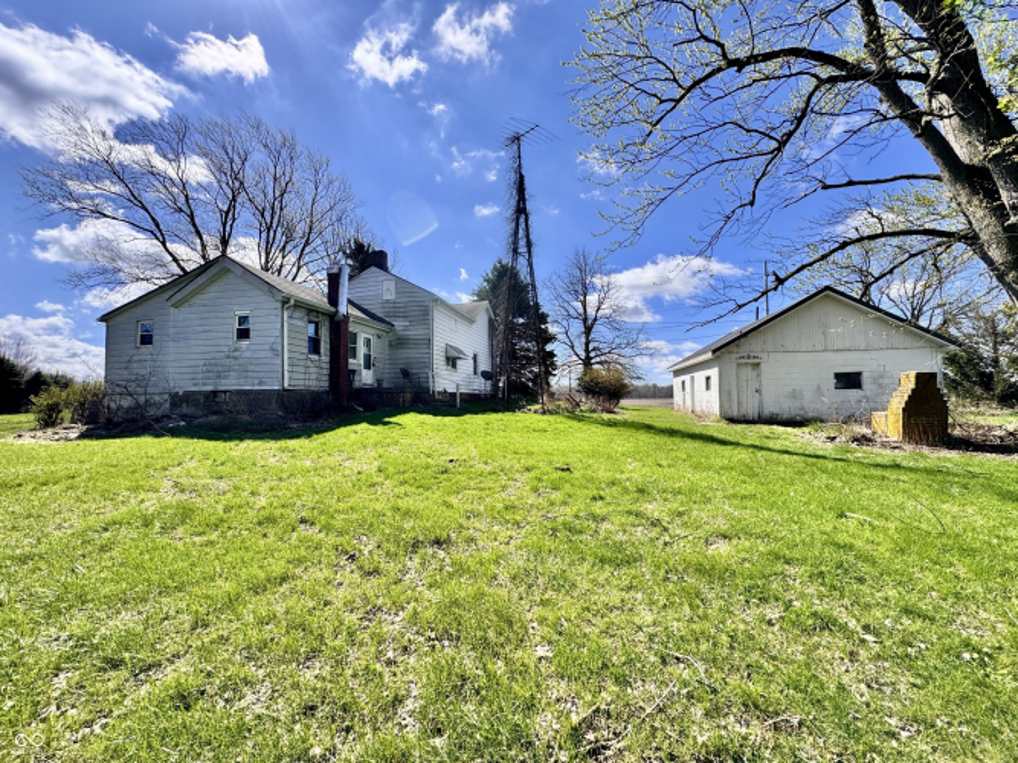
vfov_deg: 85.7
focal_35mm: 14
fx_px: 412
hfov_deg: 102.1
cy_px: 382
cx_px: 509
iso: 50
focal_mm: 2.22
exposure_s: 1/2083
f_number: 2.2
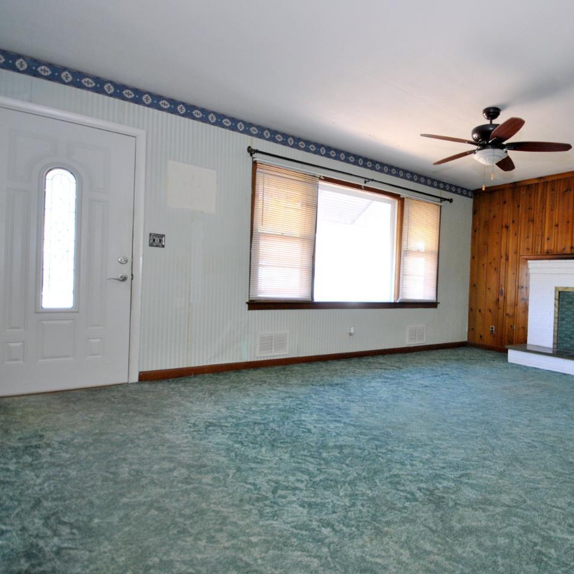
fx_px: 375
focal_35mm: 20
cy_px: 290
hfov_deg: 71.9
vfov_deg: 74.8
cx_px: 397
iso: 400
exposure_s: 1/30
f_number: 4
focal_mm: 10
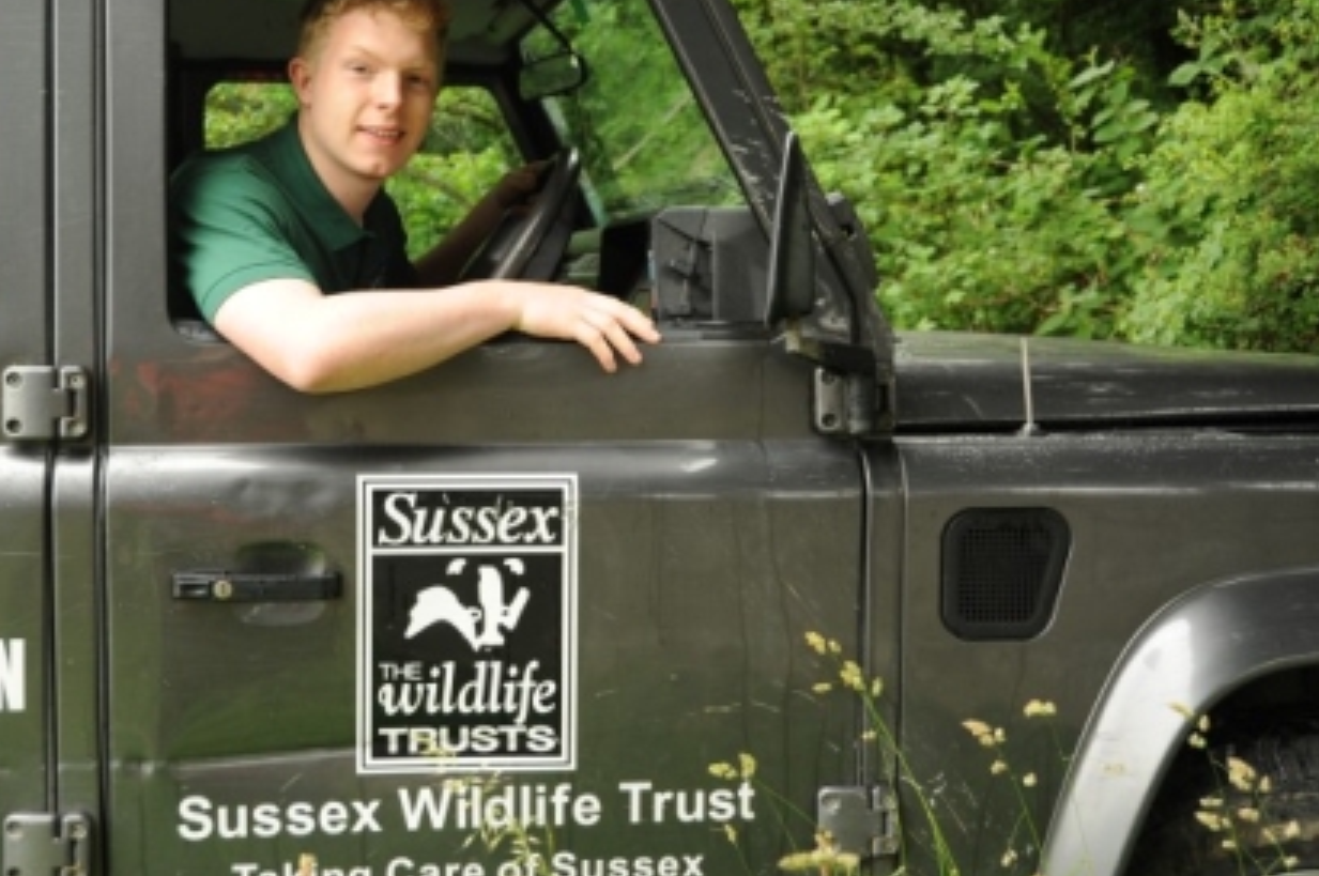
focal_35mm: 53
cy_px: 404
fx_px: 1940
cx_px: 504
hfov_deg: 37.4
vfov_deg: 25.4
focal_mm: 34
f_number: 5.6
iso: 400
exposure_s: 1/50
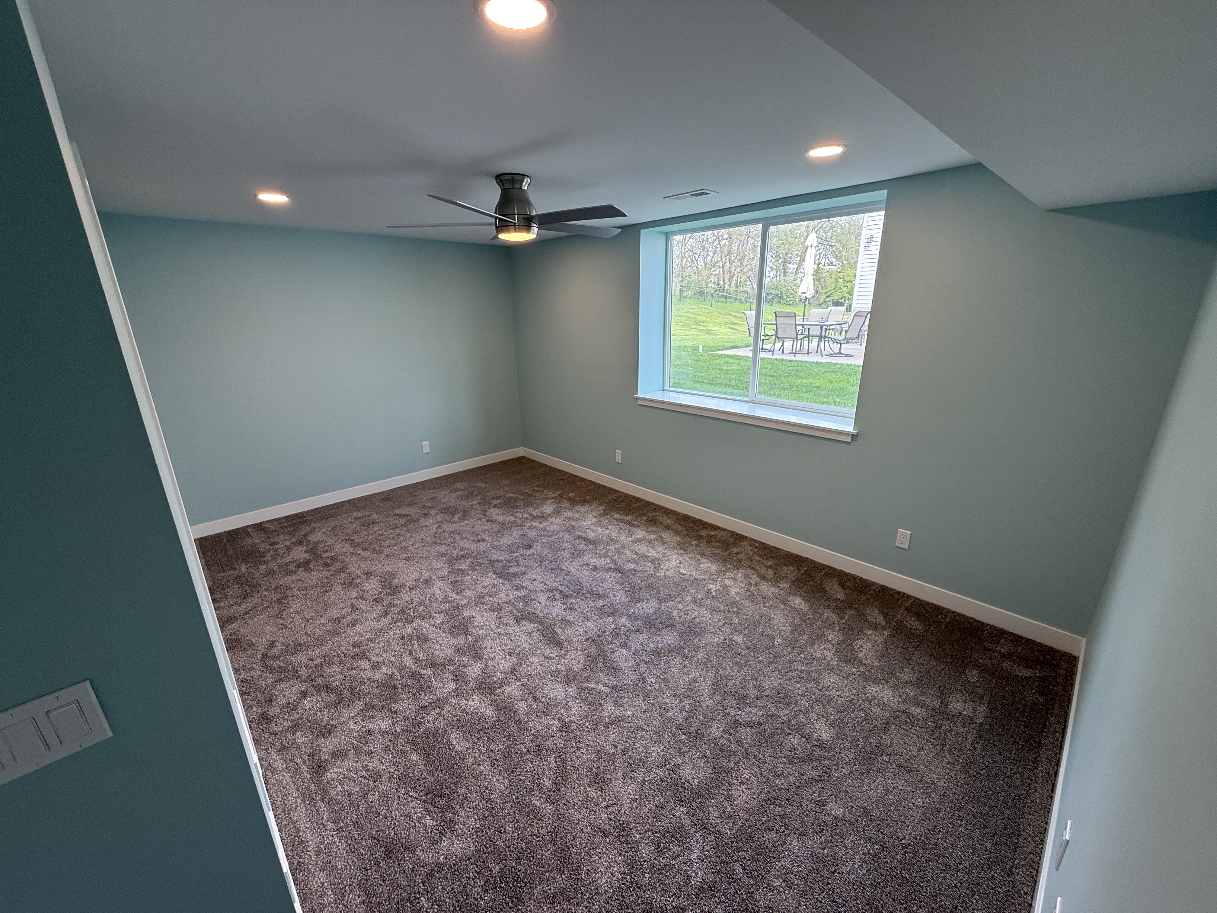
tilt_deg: -17.4
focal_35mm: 14
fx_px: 492
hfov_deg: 102.1
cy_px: 456
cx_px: 608
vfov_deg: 85.7
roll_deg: +1.1
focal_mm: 2.22
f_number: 2.2
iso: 100
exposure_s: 1/120
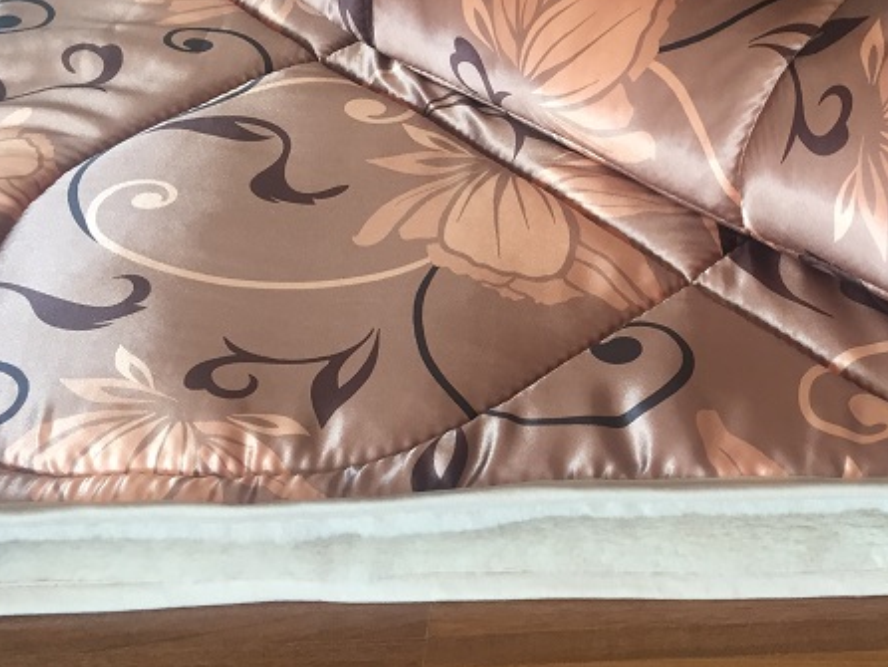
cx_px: 679
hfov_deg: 35.9
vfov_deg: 28.0
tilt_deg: -35.8
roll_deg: +1.6
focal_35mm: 52
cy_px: 253
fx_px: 1335
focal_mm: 4.15
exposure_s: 1/33
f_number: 2.2
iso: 80
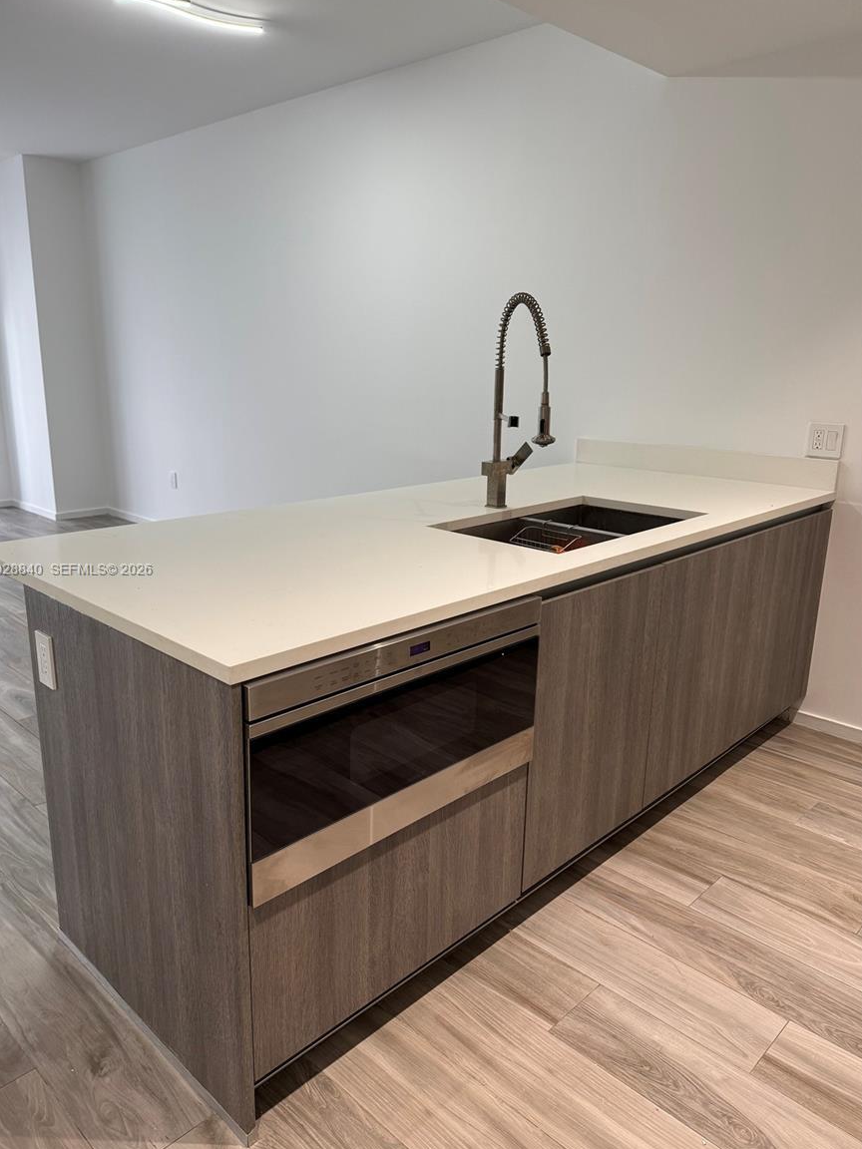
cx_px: 416
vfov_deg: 69.4
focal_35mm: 25
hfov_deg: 54.9
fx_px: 830
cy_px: 571
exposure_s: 1/60
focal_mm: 6.76
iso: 125
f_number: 1.78
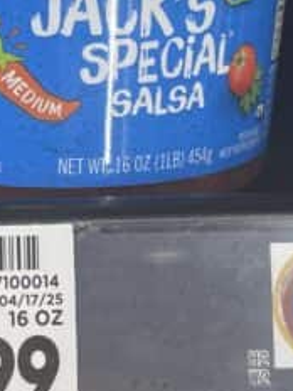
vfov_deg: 17.1
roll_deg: -0.2
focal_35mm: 115
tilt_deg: -15.3
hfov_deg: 12.9
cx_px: 96
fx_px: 1298
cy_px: 187
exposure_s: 1/128
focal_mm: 4.2
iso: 64
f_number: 1.6
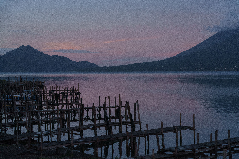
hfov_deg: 29.2
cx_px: 120
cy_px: 80
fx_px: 458
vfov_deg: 19.7
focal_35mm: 69
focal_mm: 69
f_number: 4
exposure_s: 1/640
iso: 2000
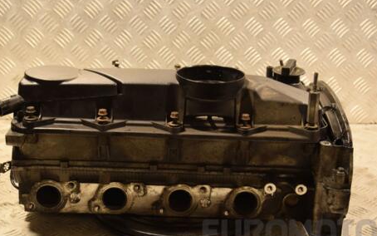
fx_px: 726
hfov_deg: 29.1
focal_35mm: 71
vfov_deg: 18.4
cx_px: 187
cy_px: 121
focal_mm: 35
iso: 800
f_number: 5.6
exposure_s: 1/125
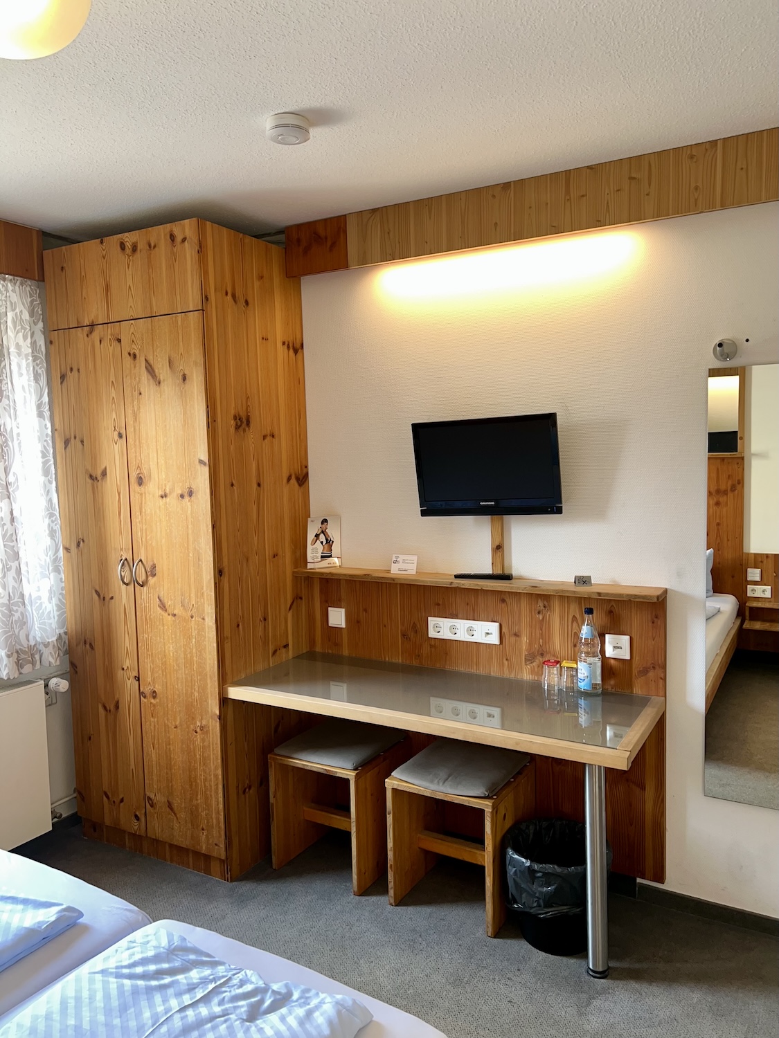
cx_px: 390
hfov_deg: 53.1
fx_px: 780
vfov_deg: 67.3
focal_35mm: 26
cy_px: 519
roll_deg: +1.7
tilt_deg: -4.7
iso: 32
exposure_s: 1/31
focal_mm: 5.7
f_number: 1.5
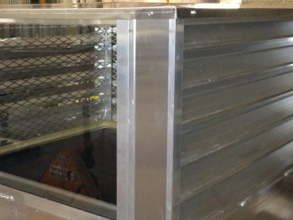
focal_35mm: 63
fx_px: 533
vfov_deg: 23.3
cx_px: 114
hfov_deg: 30.6
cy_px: 112
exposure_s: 1/16
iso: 320
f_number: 2.4
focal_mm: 4.28
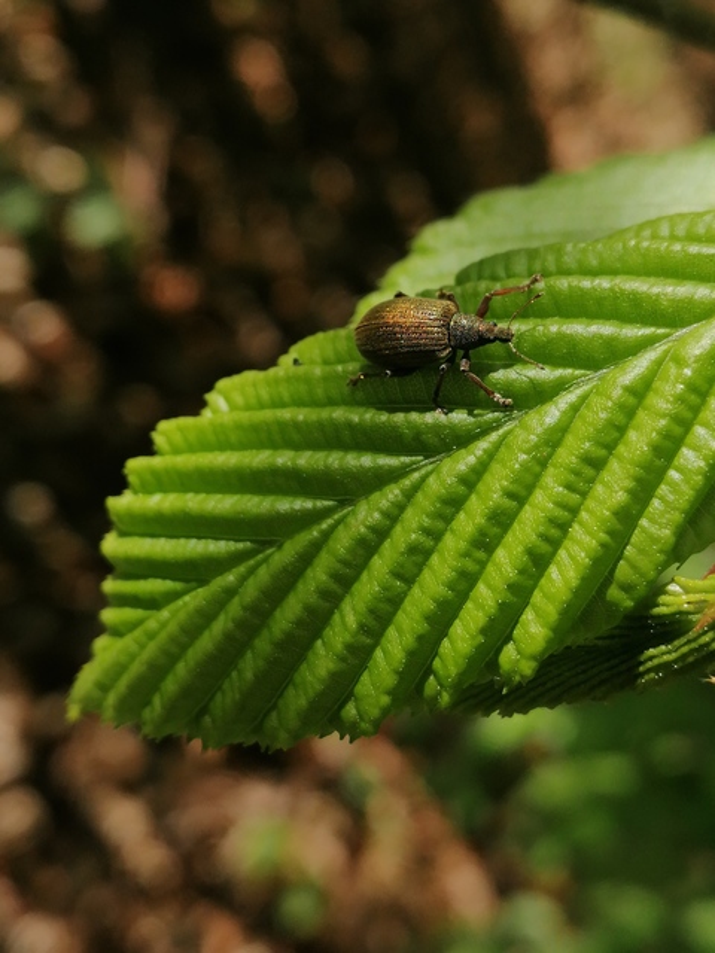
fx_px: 1597
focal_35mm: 58
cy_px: 476
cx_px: 358
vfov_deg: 33.2
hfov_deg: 25.2
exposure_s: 1/762
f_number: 1.8
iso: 50
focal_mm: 3.95
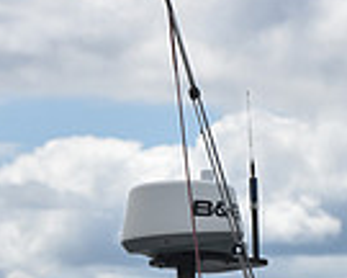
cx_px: 271
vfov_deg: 2.7
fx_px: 5813
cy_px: 708
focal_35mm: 566
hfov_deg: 3.4
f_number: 10
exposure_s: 1/800
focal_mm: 140
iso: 250
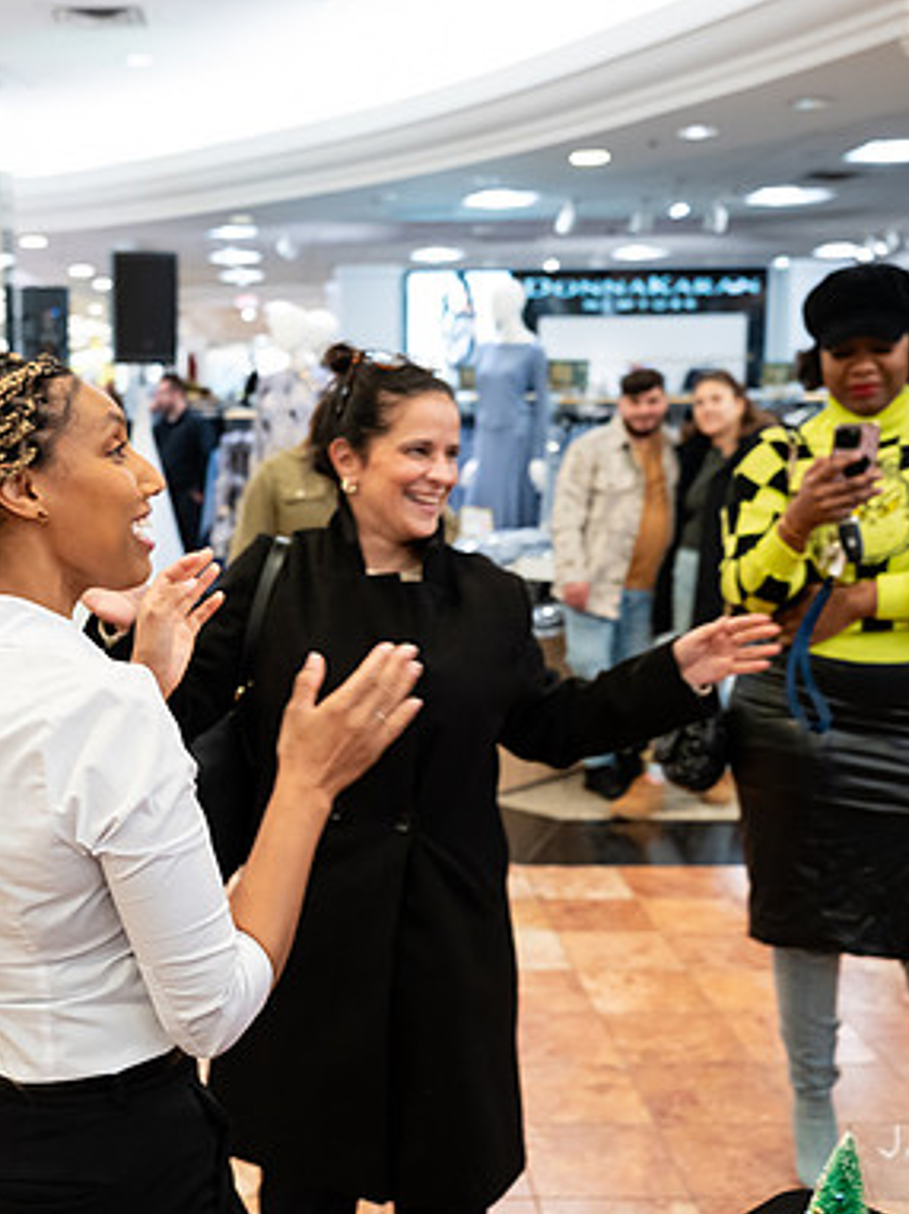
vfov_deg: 43.0
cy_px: 612
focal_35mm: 44
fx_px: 1542
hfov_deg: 32.4
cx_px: 261
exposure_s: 1/125
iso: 1250
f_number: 3.2
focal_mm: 29.5
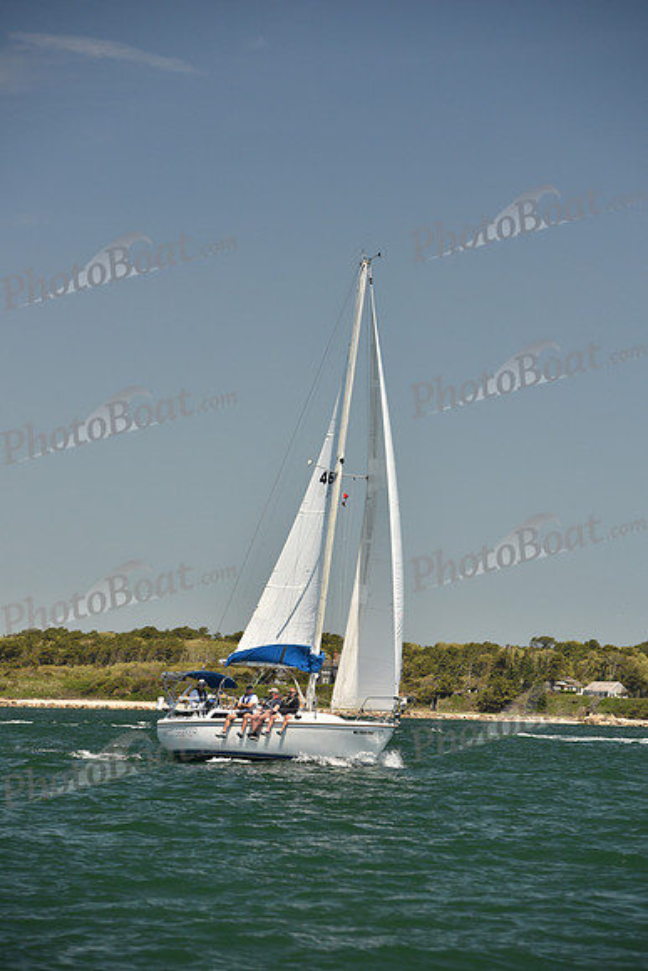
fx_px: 3777
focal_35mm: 140
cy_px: 486
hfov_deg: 9.8
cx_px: 324
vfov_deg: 14.7
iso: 250
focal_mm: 140
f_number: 5
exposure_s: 1/800
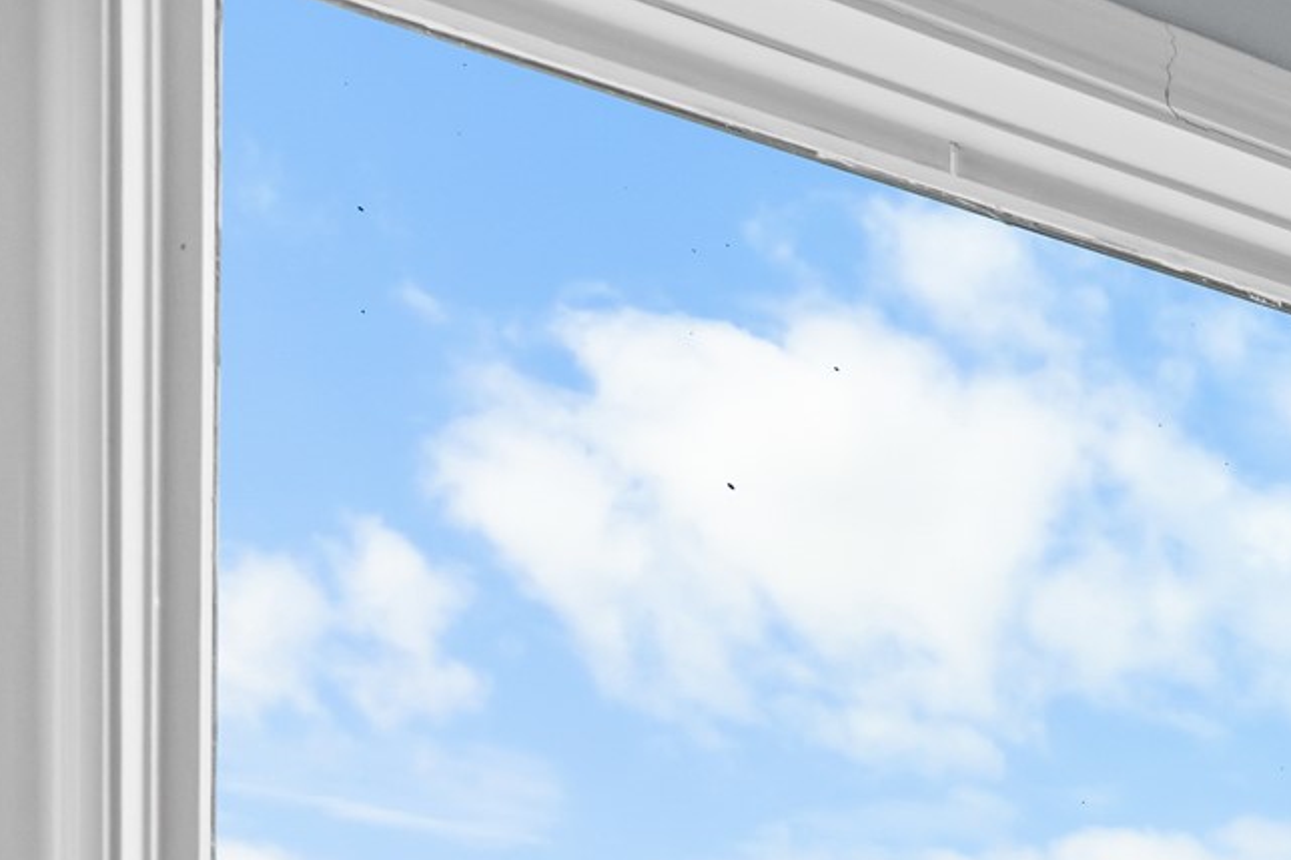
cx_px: 2163
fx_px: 1936
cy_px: 1317
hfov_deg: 23.9
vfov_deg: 20.9
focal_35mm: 54
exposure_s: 1/8
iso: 200
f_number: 9
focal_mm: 16
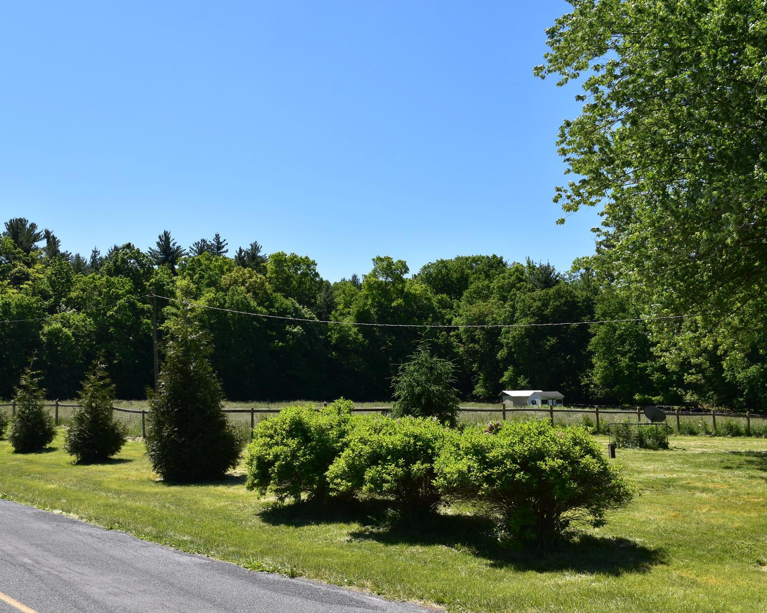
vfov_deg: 37.3
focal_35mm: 40
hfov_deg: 45.5
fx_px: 908
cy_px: 301
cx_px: 295
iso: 400
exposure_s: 1/400
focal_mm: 22
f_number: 11
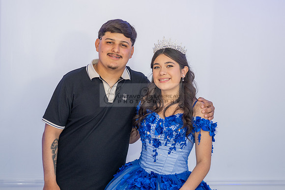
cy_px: 113
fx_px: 574
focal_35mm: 72
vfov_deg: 18.8
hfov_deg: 27.9
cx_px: 143
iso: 800
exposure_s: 1/160
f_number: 3.5
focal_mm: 55
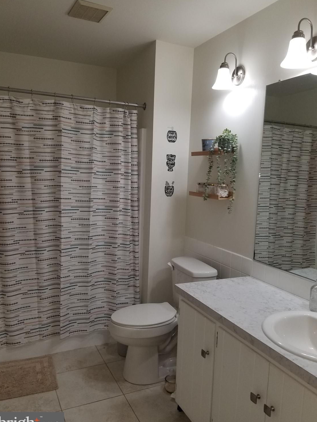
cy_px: 216
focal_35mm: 27
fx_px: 330
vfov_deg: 65.3
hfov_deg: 51.3
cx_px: 157
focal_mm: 4.3
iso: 100
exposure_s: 1/120
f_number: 1.7
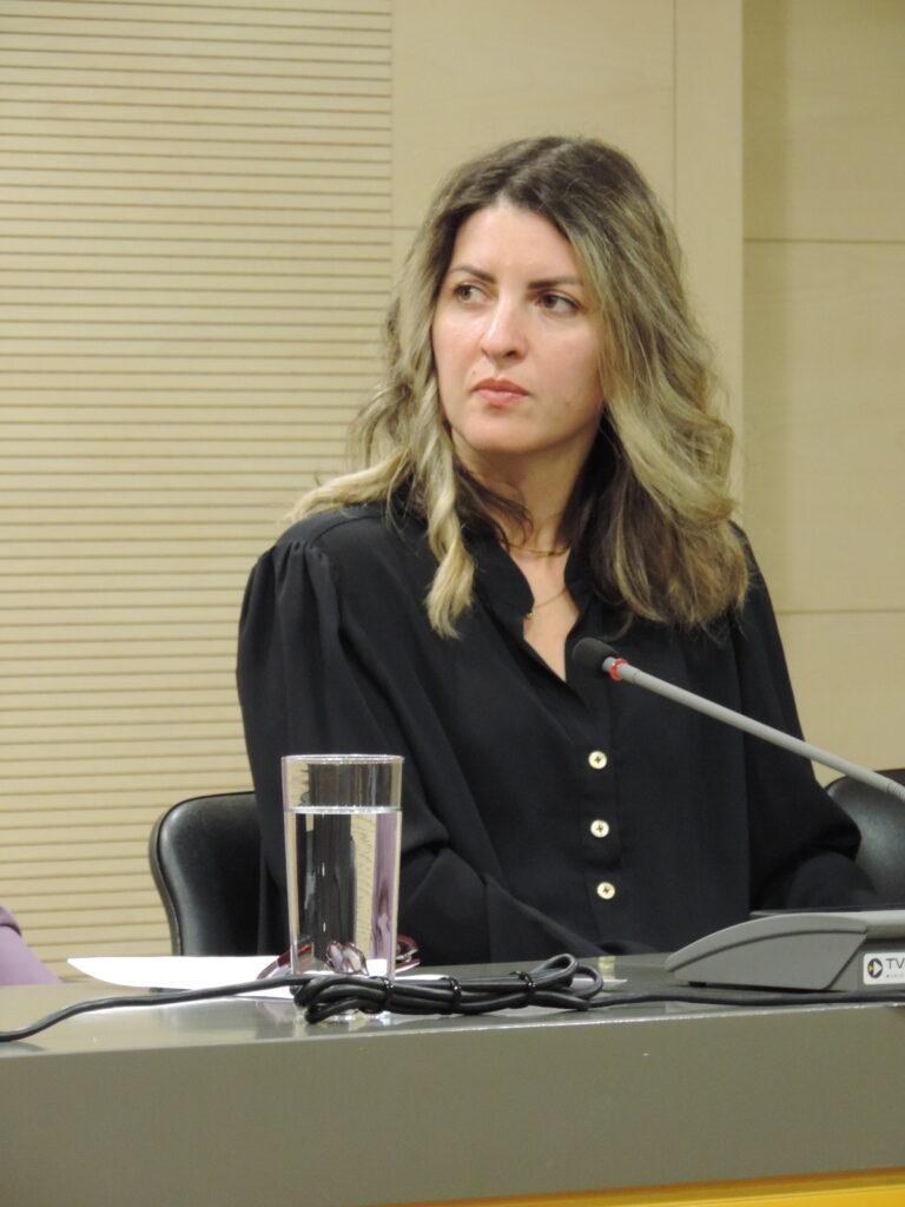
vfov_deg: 7.2
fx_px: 9586
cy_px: 604
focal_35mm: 275
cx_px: 452
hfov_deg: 5.4
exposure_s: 1/13
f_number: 4.7
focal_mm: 49
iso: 800
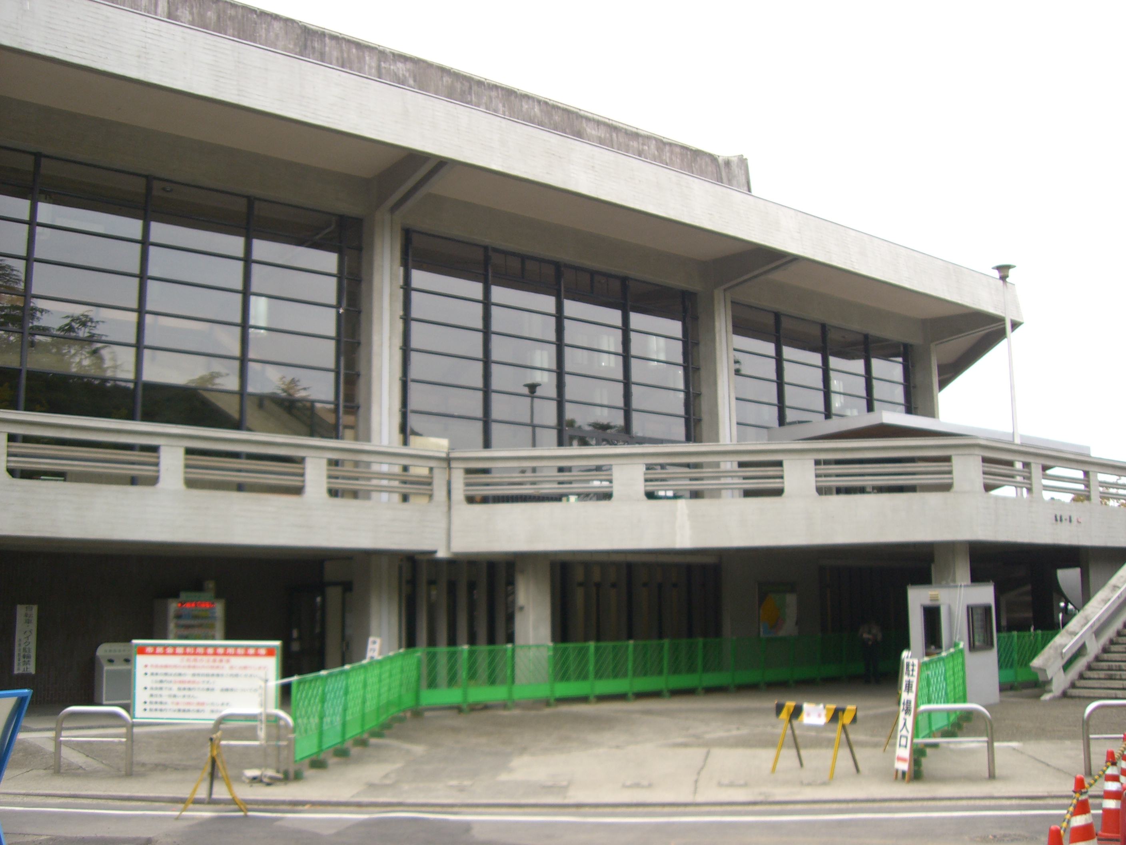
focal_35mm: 38
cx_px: 563
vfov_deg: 37.7
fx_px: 1236
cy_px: 422
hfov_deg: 49.0
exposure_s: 1/320
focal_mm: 6.2
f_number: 2.7
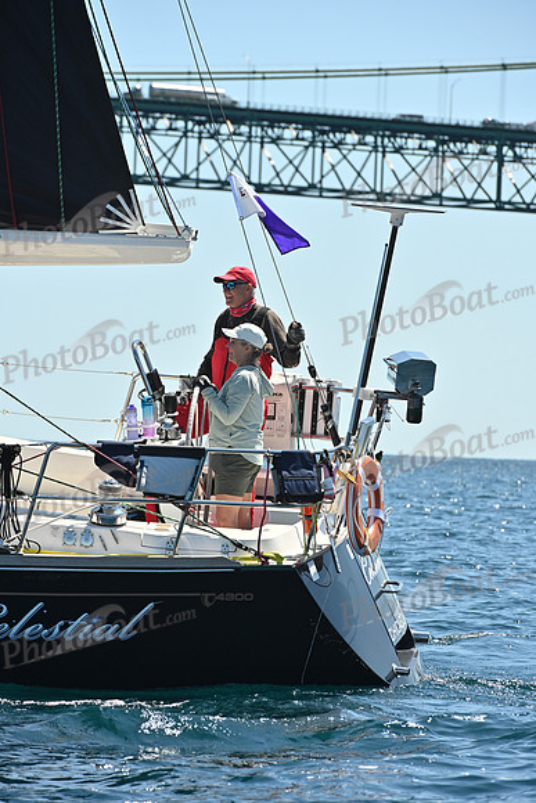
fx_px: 4464
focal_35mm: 200
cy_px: 402
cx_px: 268
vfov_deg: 10.3
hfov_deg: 6.9
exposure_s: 1/1000
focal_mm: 200
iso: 320
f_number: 8
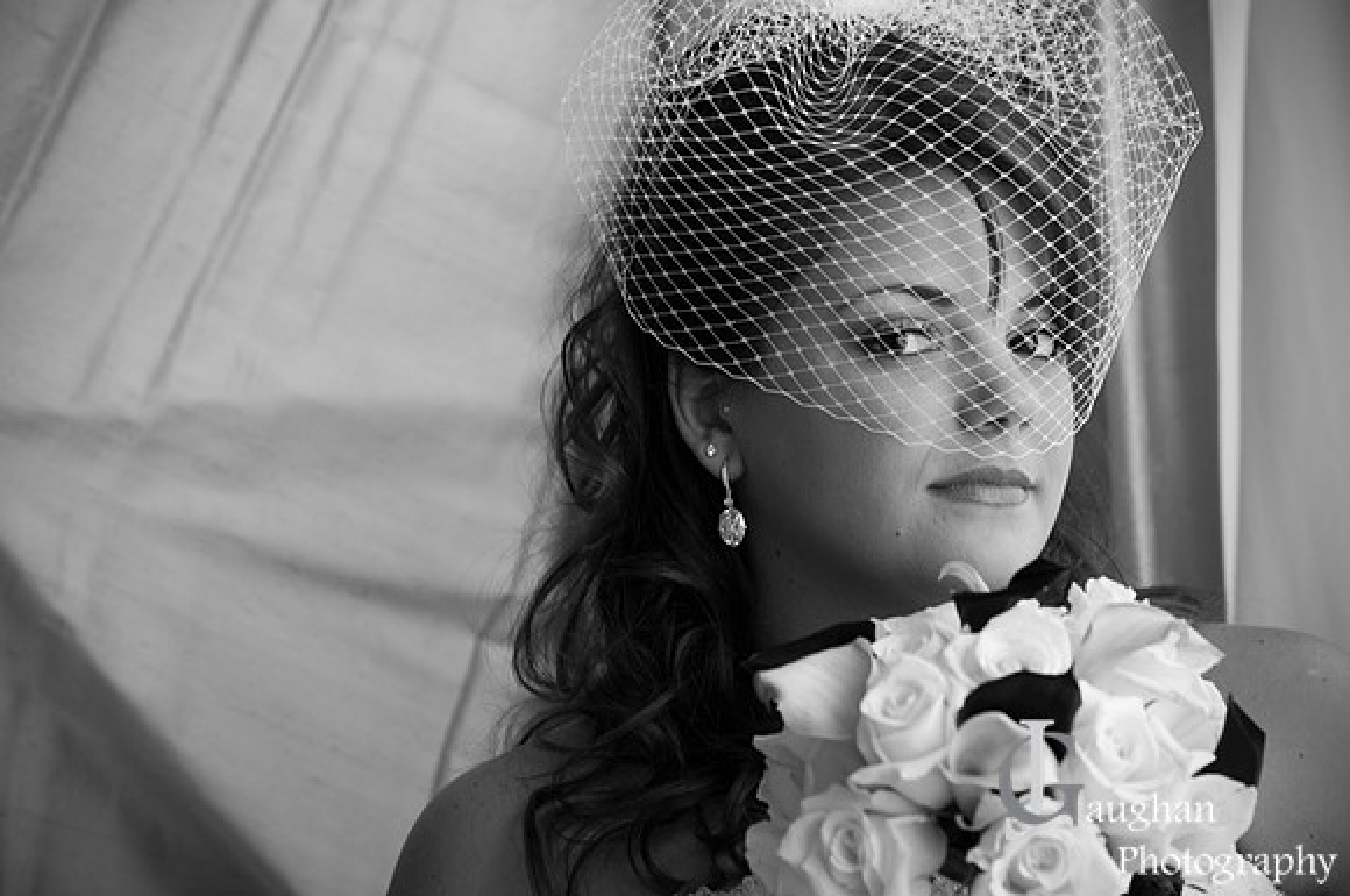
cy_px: 448
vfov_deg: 7.0
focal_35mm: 195
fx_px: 7302
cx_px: 675
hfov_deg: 10.6
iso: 800
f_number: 3.5
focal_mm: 130
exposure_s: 1/60
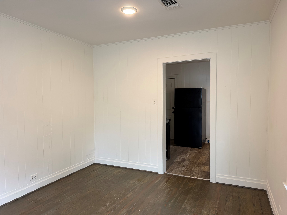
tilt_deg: -2.5
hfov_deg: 71.6
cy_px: 108
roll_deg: -0.1
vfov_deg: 56.8
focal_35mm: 24
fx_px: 199
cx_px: 144
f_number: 1.78
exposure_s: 1/60
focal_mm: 6.76
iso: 160
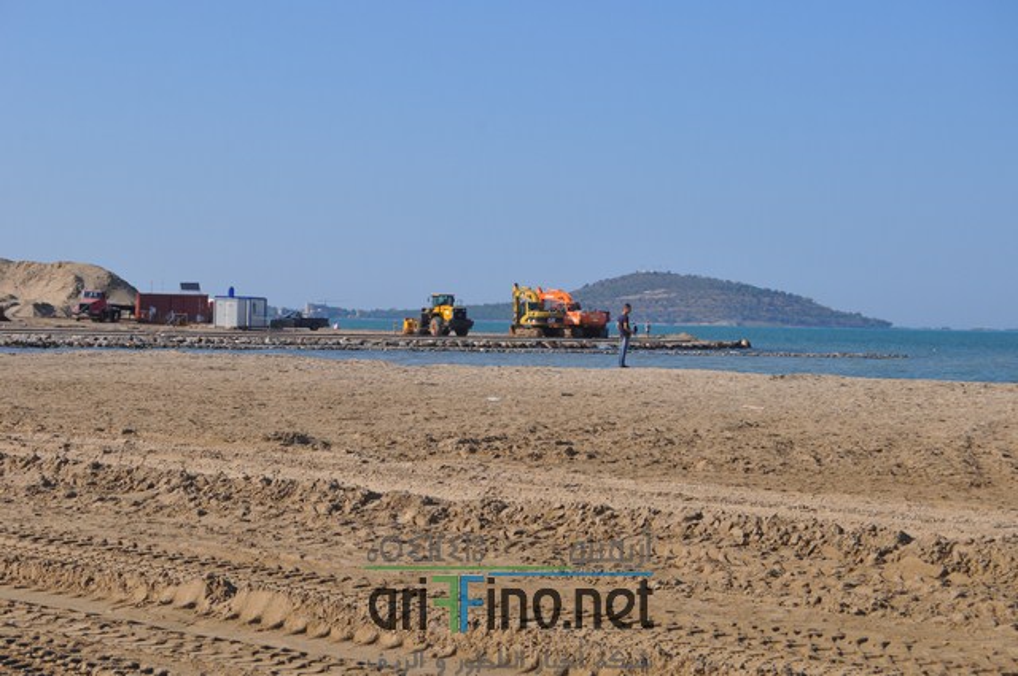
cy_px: 338
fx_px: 2330
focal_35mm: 82
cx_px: 509
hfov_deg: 24.6
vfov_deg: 16.5
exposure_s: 1/400
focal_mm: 55
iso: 200
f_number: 10
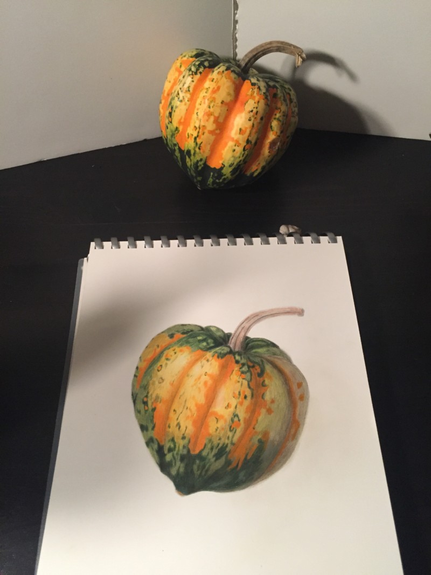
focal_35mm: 29
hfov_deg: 48.2
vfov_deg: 61.7
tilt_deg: -55.8
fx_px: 482
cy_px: 288
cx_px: 216
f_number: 2.2
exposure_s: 1/30
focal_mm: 4.15
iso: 250
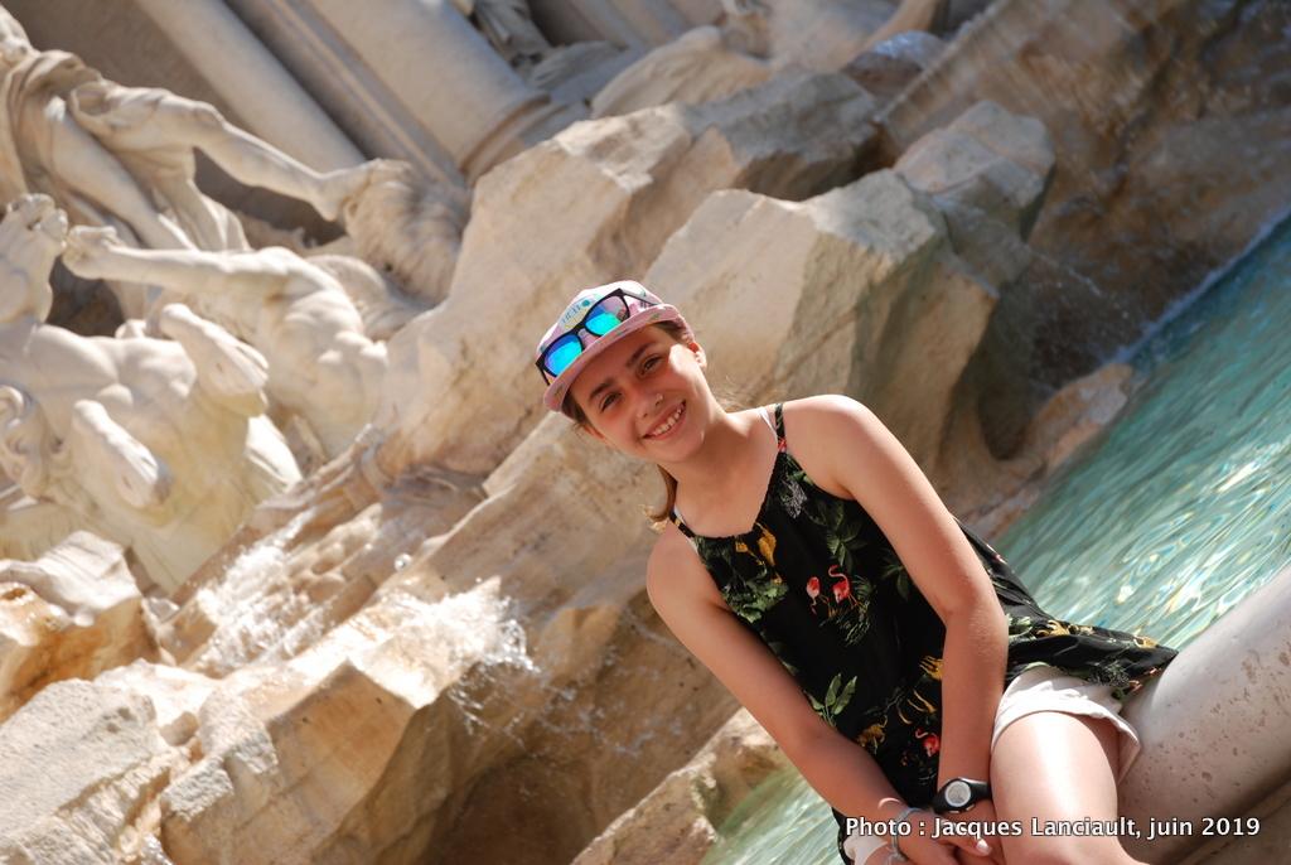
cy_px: 432
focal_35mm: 69
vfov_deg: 19.8
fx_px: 2478
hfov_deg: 29.2
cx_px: 646
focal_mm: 46
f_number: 5
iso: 100
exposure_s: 1/250
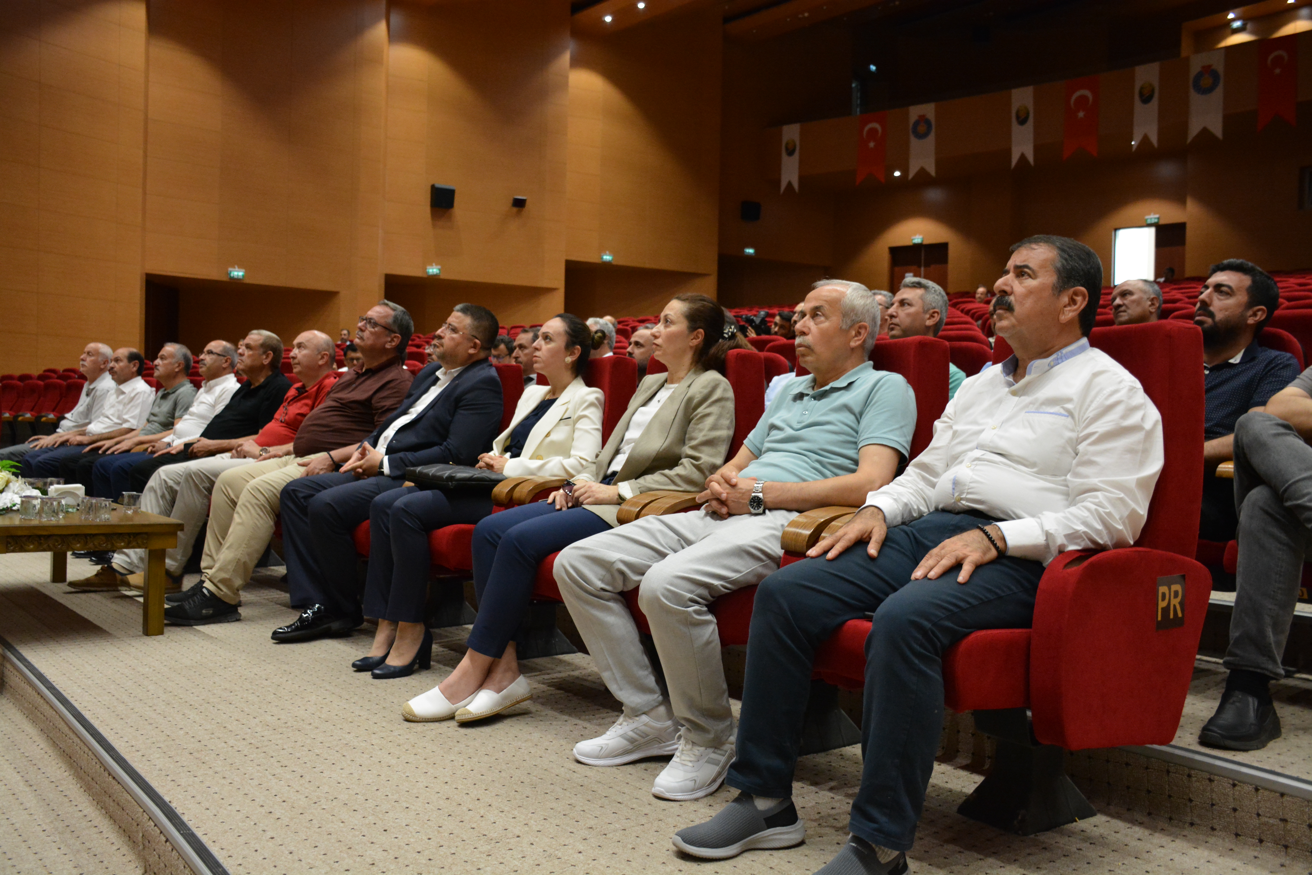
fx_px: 1203
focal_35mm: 33
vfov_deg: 40.0
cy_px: 438
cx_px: 656
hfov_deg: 57.2
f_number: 3.5
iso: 2000
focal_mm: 22
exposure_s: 1/80
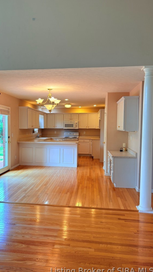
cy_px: 138
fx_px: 209
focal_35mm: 29
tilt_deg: -2.7
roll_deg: +0.1
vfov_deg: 66.1
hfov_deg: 39.9
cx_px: 59
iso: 80
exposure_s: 1/170
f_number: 1.6
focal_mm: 5.96
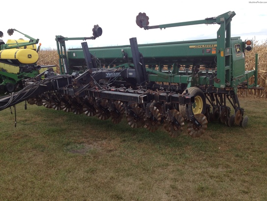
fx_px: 270
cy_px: 100
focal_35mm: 35
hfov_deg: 52.6
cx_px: 134
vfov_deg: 40.7
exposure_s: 1/511
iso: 64
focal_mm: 4.28
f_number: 2.4
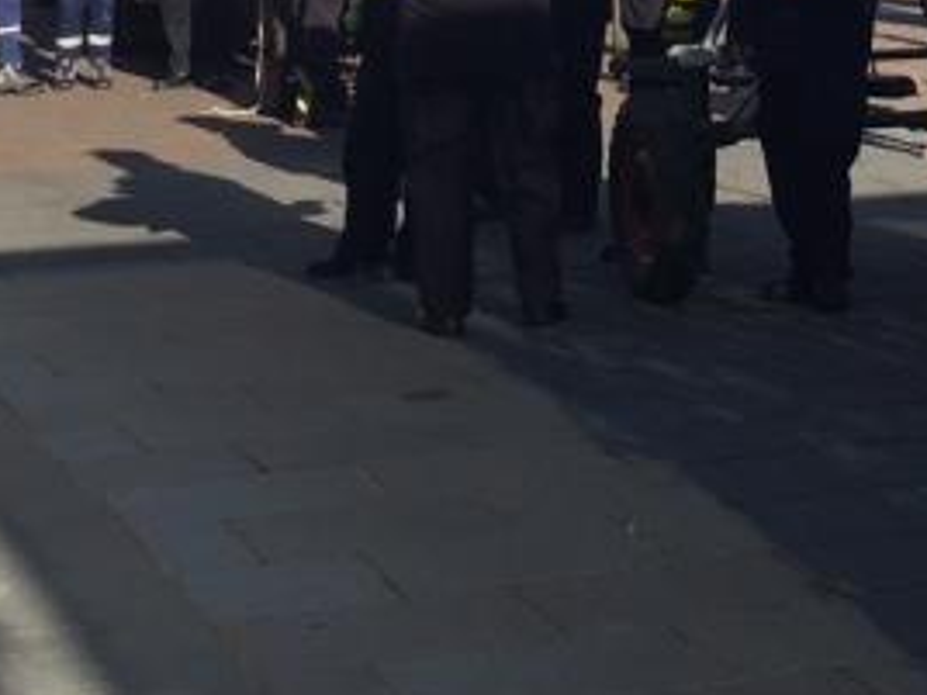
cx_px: 854
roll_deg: -1.2
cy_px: -204
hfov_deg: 17.4
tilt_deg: +1.1
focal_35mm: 111
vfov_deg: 12.9
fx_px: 2973
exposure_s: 1/1721
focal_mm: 4.15
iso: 32
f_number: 2.2
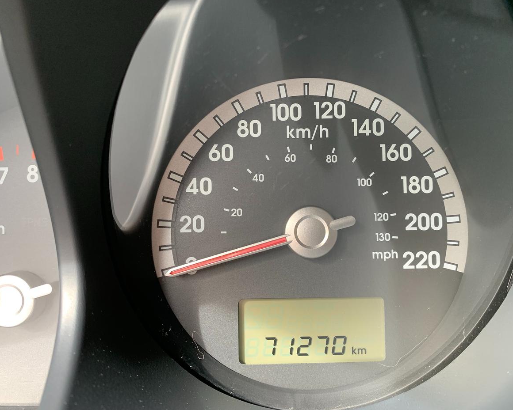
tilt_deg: -21.9
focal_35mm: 28
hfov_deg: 62.1
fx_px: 425
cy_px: 201
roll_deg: +0.3
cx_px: 275
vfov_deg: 51.5
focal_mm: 4.25
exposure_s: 1/82
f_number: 1.8
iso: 100
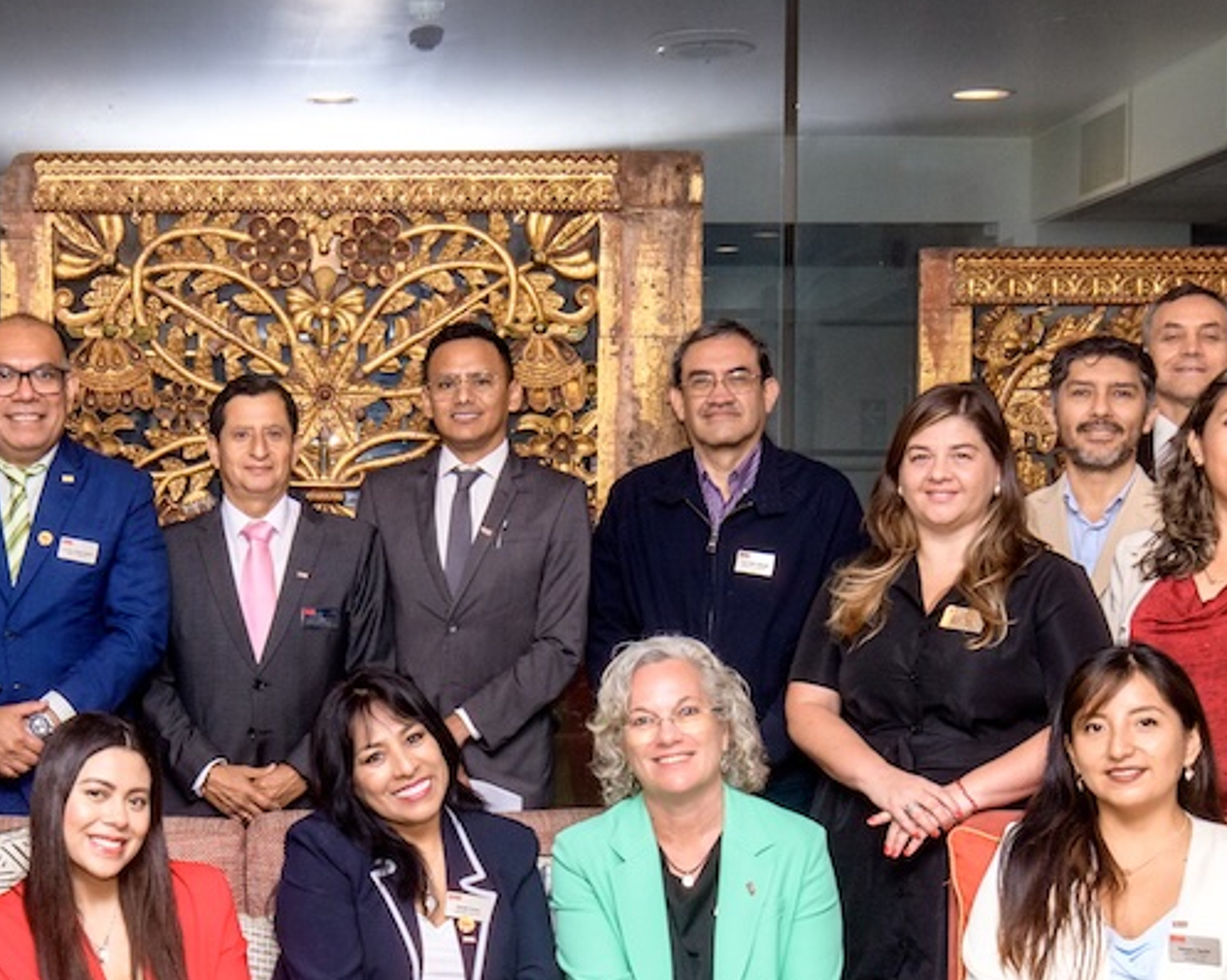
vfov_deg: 22.3
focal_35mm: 68
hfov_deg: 27.6
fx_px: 2468
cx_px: 321
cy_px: 689
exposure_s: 1/200
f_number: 6.3
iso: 640
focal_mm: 24
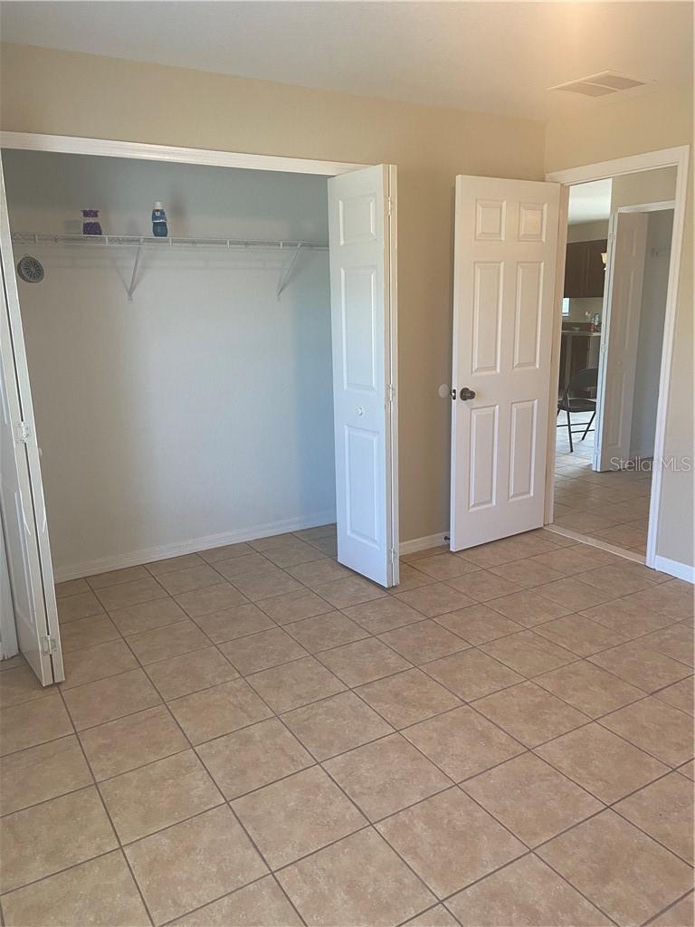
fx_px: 696
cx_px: 348
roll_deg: +1.9
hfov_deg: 53.1
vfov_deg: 67.3
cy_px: 464
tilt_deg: -13.0
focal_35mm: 26
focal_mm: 4.25
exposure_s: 1/60
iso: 80
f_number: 1.8
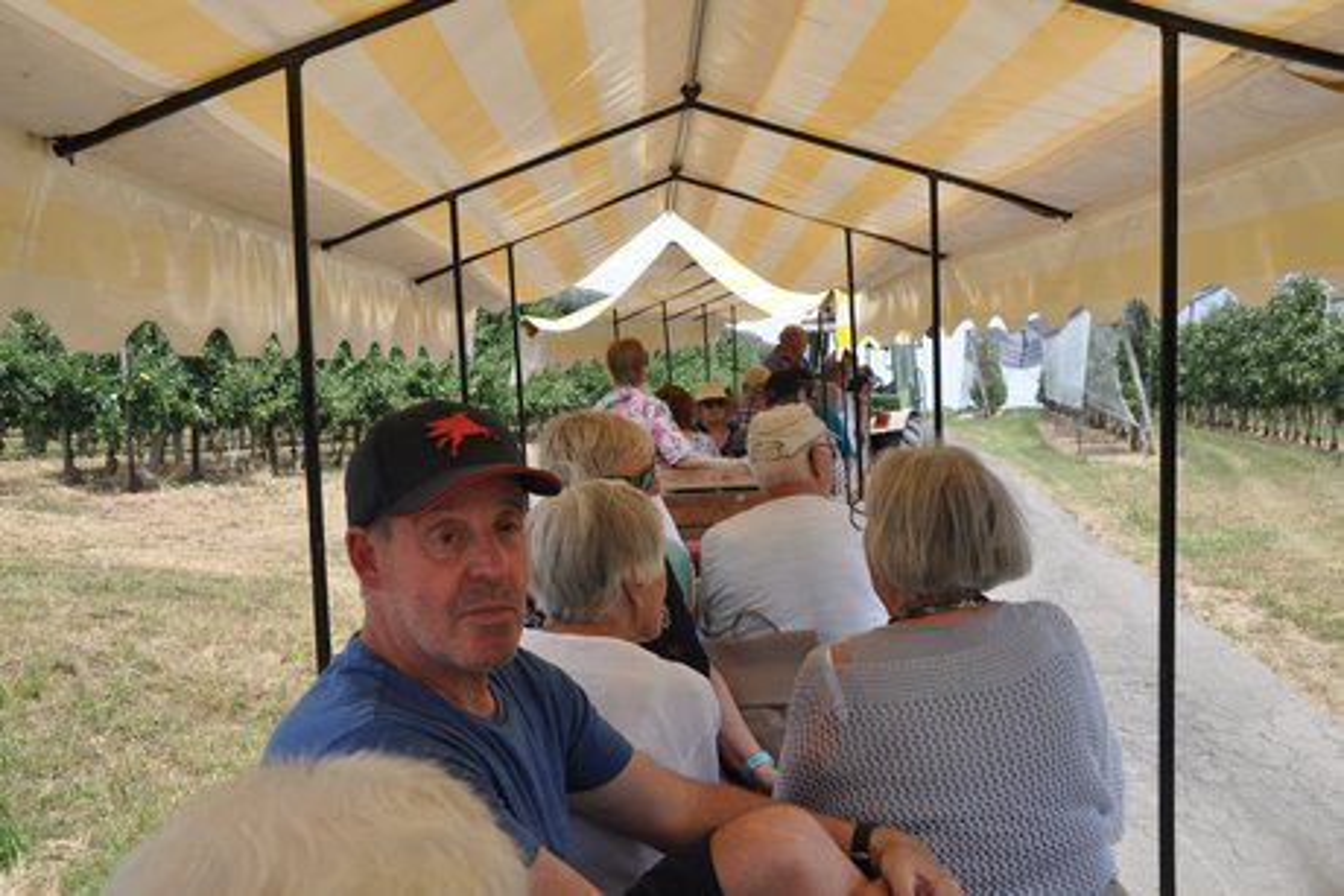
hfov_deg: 53.1
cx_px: 672
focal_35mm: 36
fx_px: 1344
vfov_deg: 36.9
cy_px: 448
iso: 200
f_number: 8
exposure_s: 1/250
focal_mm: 24
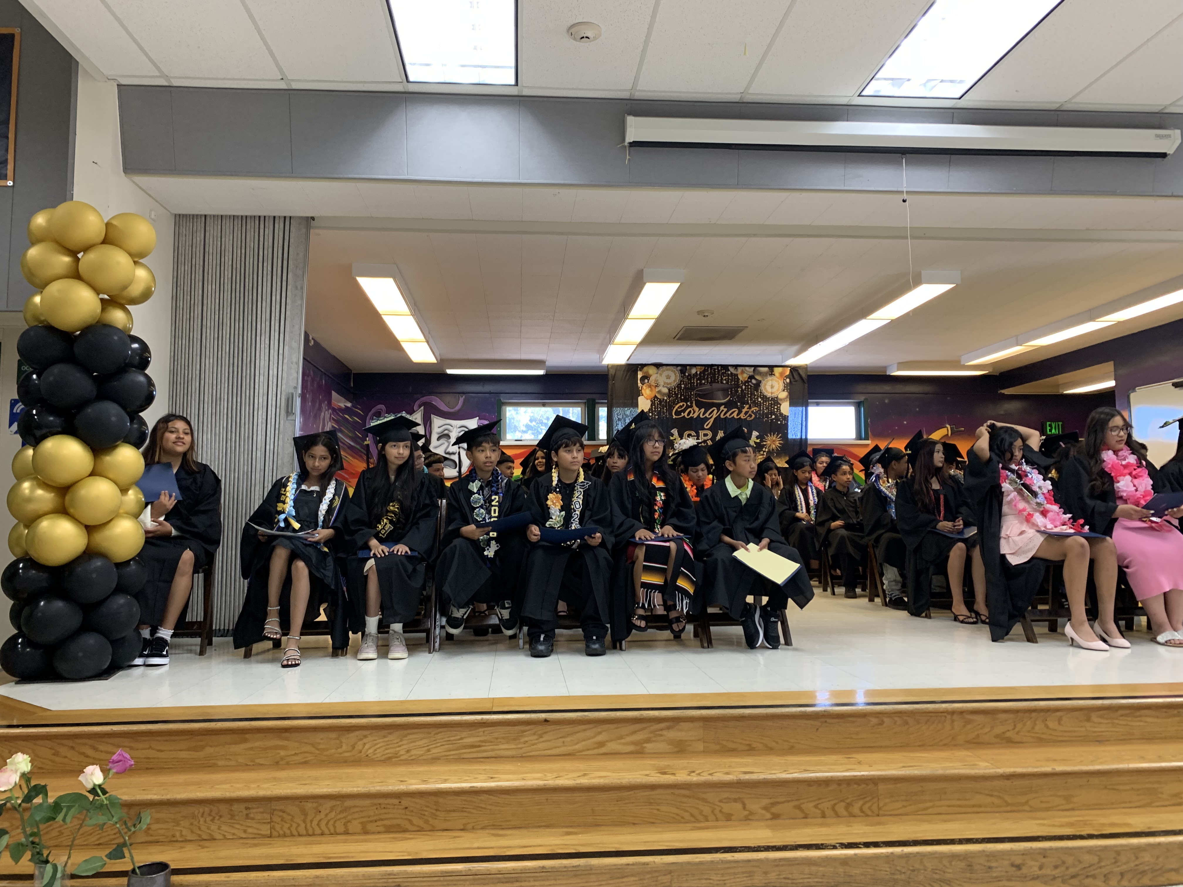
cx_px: 592
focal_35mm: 26
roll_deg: +0.2
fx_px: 889
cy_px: 444
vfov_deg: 53.1
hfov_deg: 67.3
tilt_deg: +4.6
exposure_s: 1/60
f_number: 1.8
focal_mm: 4.25
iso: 125
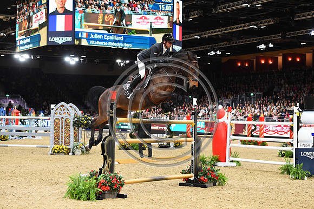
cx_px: 157
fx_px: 750
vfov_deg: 15.9
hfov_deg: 23.7
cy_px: 104
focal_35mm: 86
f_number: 3.5
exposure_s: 1/800
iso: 5000
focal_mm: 86
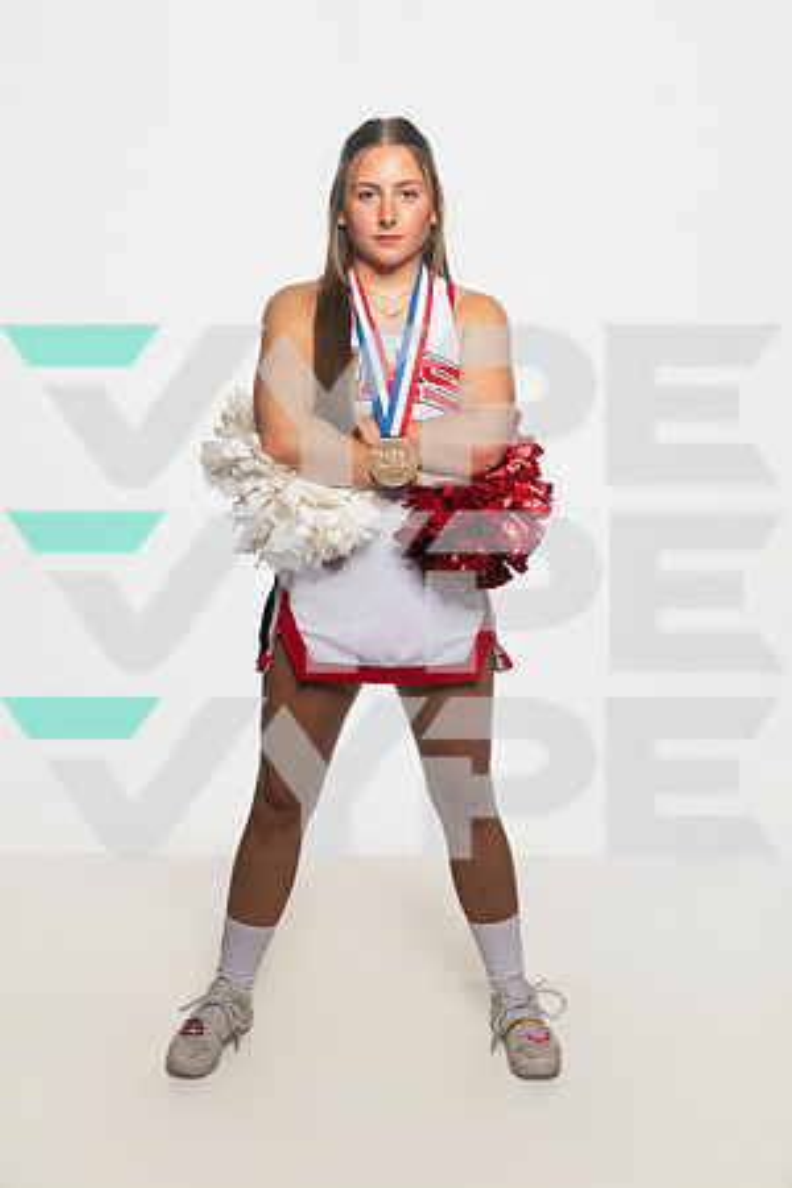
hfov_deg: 24.6
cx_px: 396
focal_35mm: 55
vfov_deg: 36.2
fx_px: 1815
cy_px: 594
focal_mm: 55
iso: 500
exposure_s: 1/200
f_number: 6.3
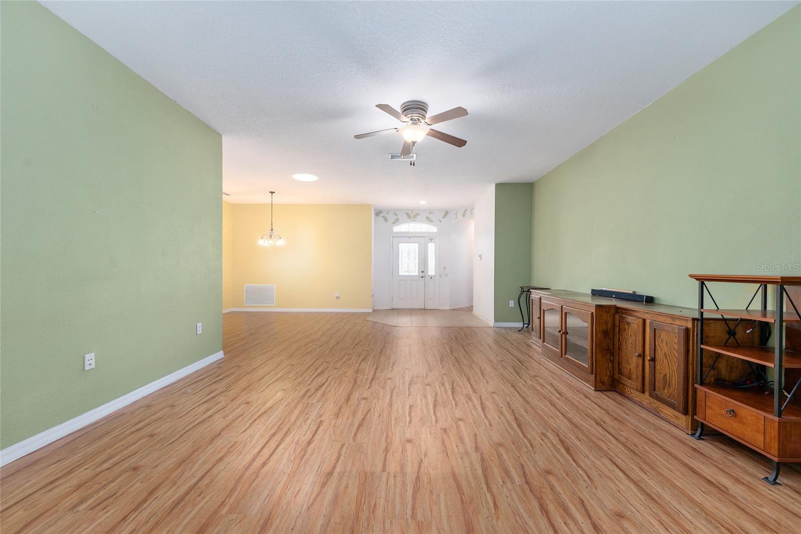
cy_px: 267
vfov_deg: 81.2
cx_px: 400
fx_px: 311
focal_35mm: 14
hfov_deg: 104.3
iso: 400
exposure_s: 1/3
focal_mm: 14
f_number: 7.1
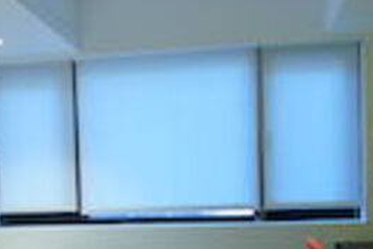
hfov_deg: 47.4
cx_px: 187
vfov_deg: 31.5
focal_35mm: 41
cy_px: 212
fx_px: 425
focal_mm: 10
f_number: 10
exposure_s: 1/6
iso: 400
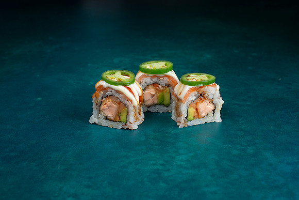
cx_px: 149
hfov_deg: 37.2
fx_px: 444
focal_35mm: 53
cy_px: 94
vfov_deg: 25.3
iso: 250
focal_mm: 50
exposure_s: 1/250
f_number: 9
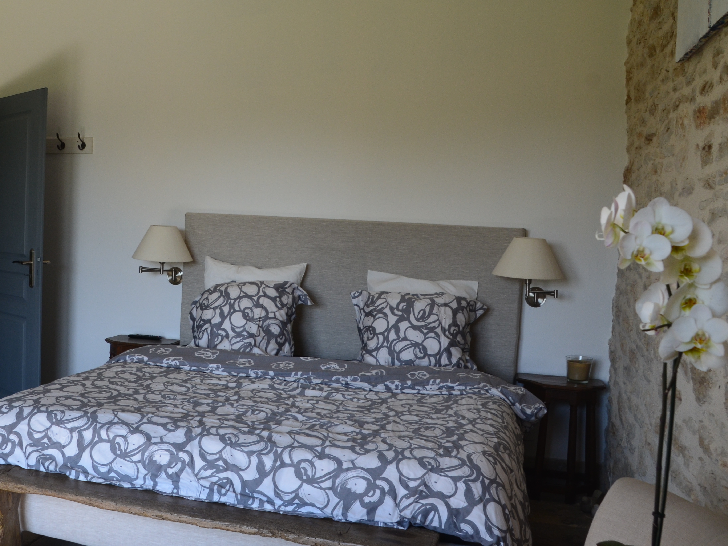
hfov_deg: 44.7
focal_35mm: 41
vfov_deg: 35.1
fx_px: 862
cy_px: 250
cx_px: 213
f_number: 9
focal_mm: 20
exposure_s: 1/100
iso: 400
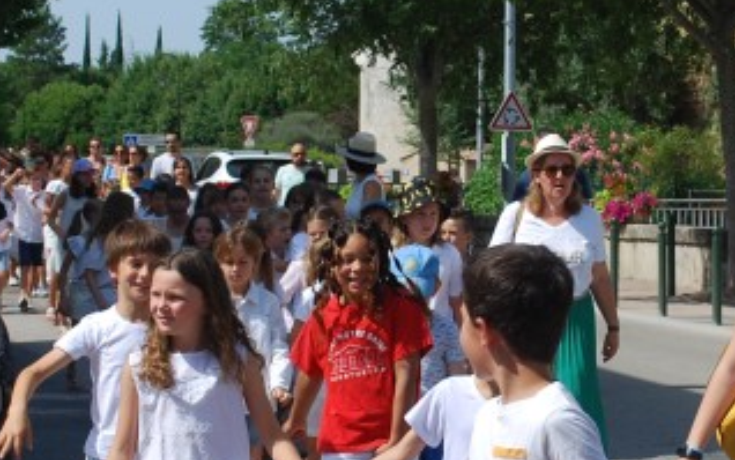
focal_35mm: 129
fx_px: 2585
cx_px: 468
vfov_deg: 10.2
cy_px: 150
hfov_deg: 16.2
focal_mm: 30
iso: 100
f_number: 8
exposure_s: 1/250
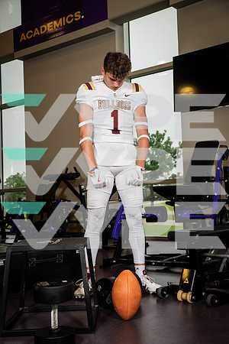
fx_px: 439
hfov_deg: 29.2
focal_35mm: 46
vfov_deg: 42.7
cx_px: 114
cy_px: 172
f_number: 5.6
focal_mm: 46
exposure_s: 1/250
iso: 500
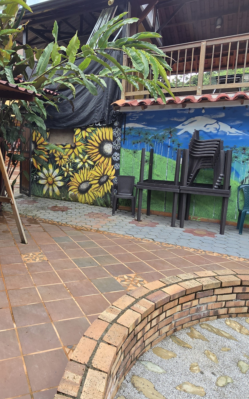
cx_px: 54
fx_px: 250
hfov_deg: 50.2
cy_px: 183
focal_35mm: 23
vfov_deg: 77.0
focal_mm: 2.2
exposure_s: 1/302
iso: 50
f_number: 2.2
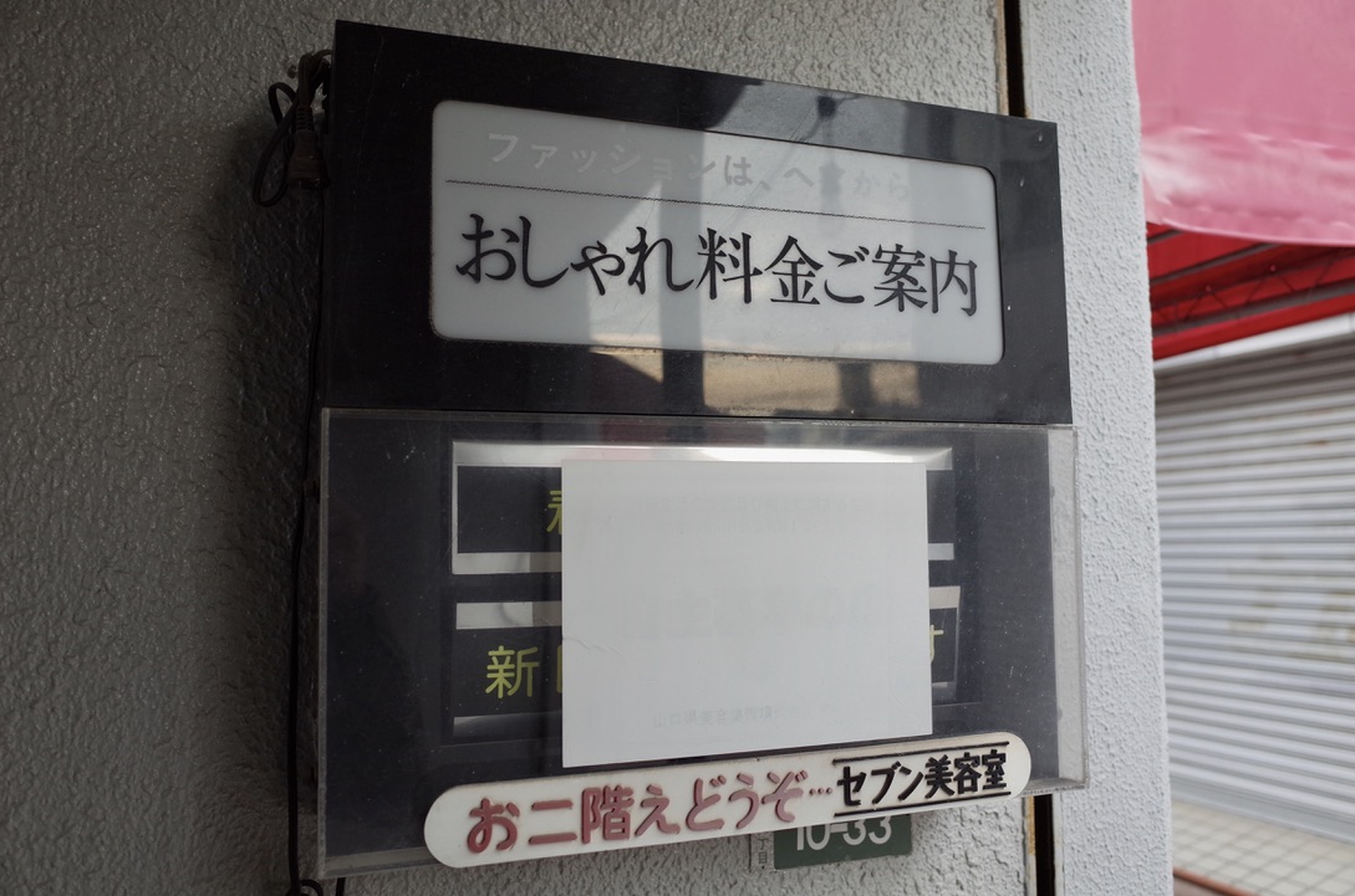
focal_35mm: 28
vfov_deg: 46.2
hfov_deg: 65.6
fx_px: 1052
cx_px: 678
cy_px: 448
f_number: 2.8
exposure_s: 1/250
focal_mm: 18.3
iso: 200
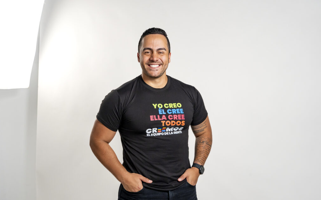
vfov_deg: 31.2
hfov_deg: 48.2
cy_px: 106
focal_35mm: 41
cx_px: 160
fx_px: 359
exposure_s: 1/160
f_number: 8
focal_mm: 40
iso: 2500
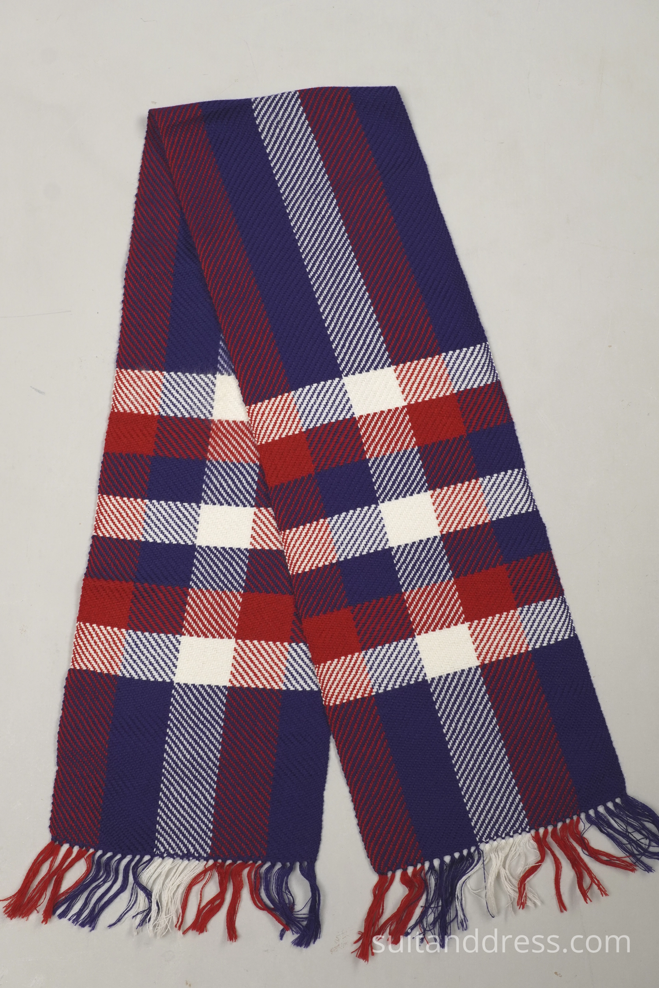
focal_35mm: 48
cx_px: 330
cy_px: 494
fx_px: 1318
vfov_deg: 41.1
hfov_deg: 28.1
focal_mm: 32
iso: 500
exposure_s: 1/30
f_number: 9
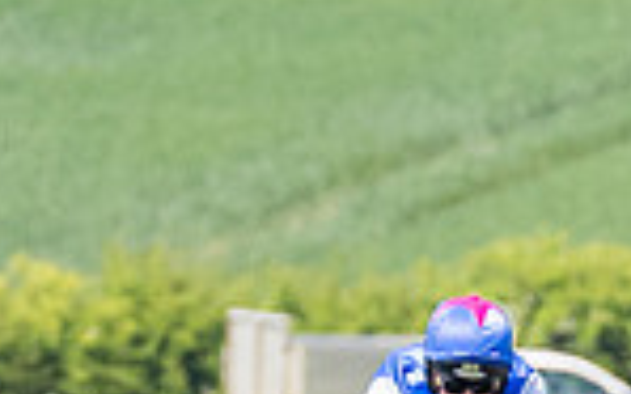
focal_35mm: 2488
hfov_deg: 0.8
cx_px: -367
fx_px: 42769
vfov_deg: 0.5
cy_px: 378
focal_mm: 200
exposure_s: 1/2500
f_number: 4
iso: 400
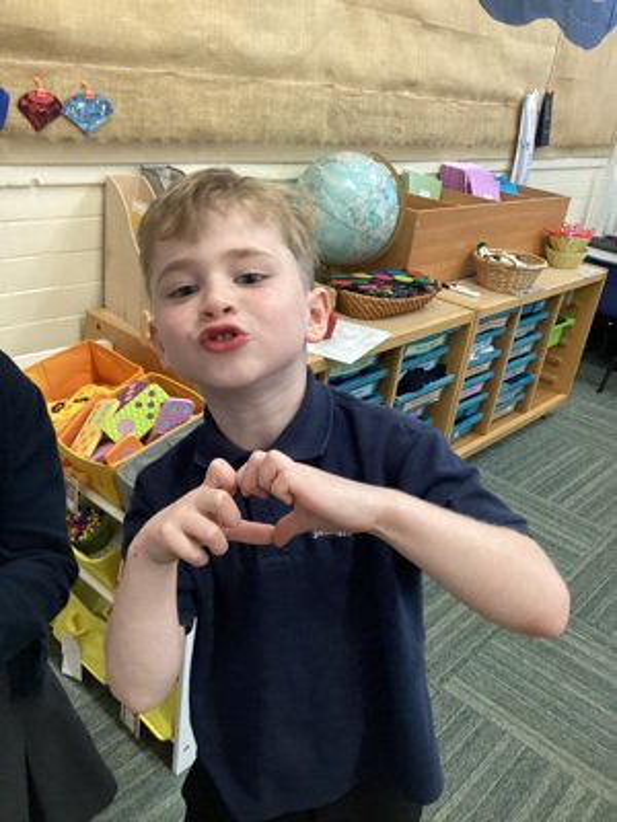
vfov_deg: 58.4
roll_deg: -6.8
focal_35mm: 31
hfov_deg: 45.4
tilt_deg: -26.1
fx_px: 737
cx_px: 308
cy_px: 411
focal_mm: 3.3
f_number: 2.4
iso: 160
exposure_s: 1/50
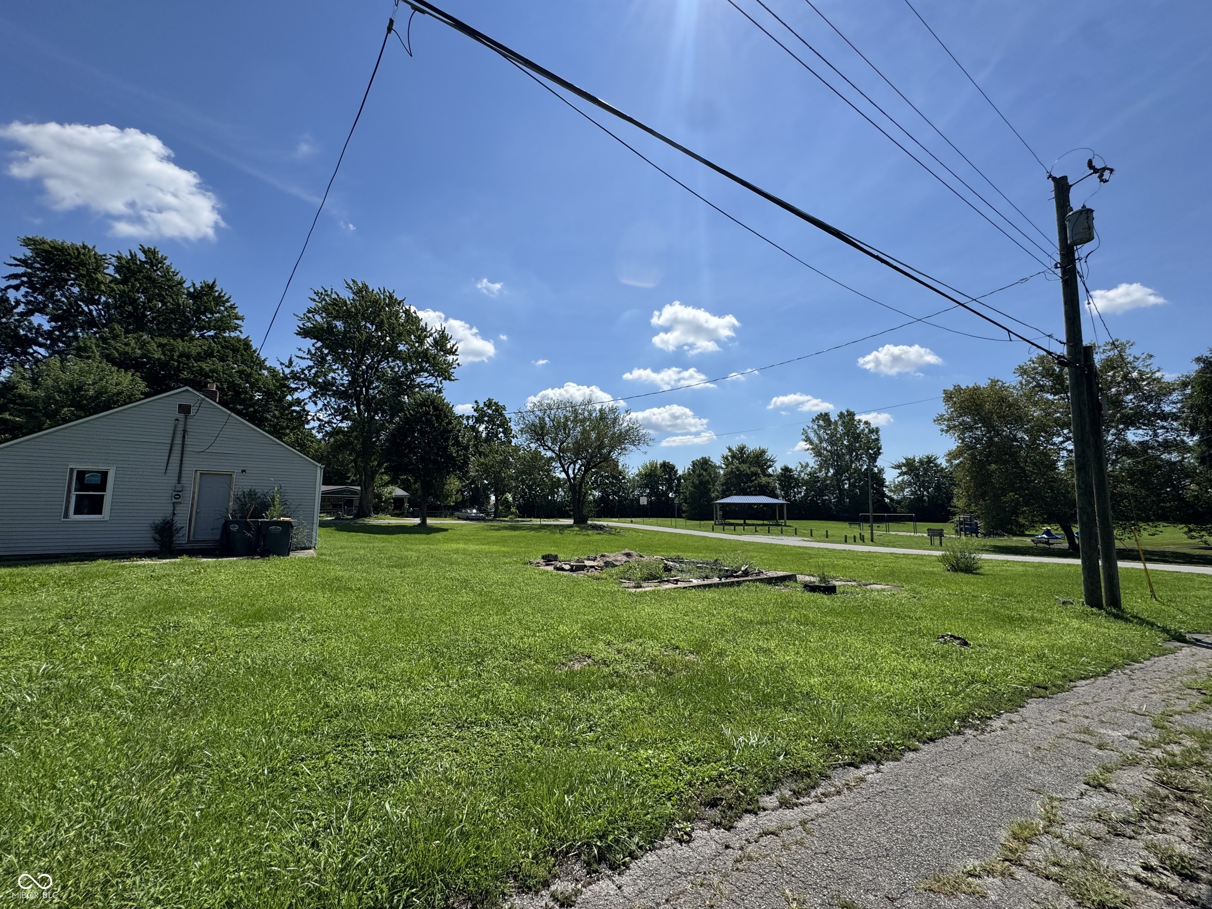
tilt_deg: +6.5
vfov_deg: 85.7
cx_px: 606
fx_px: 490
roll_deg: -0.7
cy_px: 454
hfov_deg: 102.1
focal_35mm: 14
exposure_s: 1/3906
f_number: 2.2
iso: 50
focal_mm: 2.22
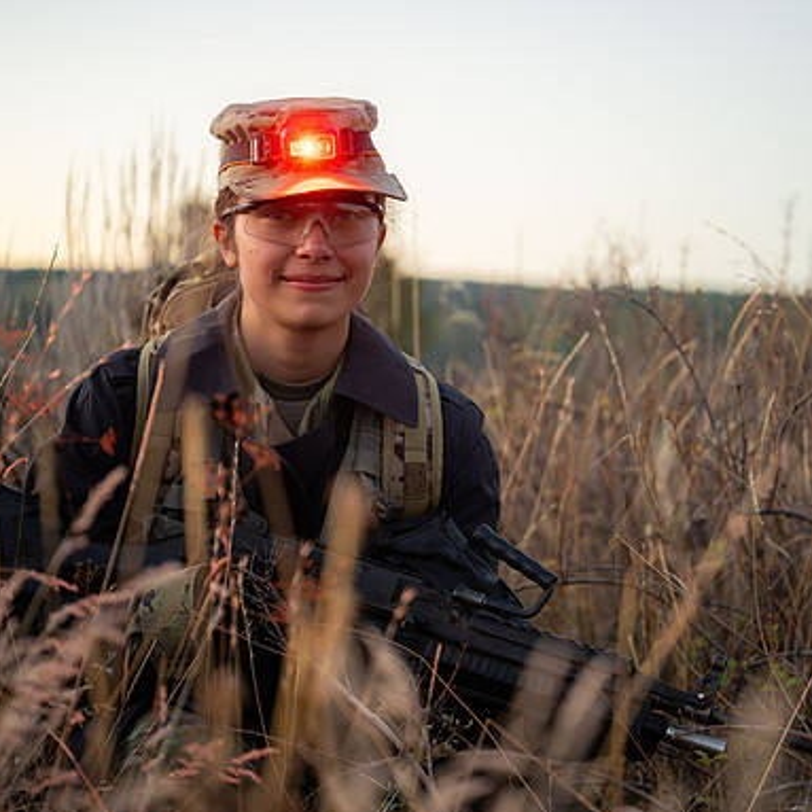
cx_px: 477
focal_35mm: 90
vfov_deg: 19.3
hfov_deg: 19.3
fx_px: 2389
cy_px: 406
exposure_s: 1/125
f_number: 2.8
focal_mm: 70
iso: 5000
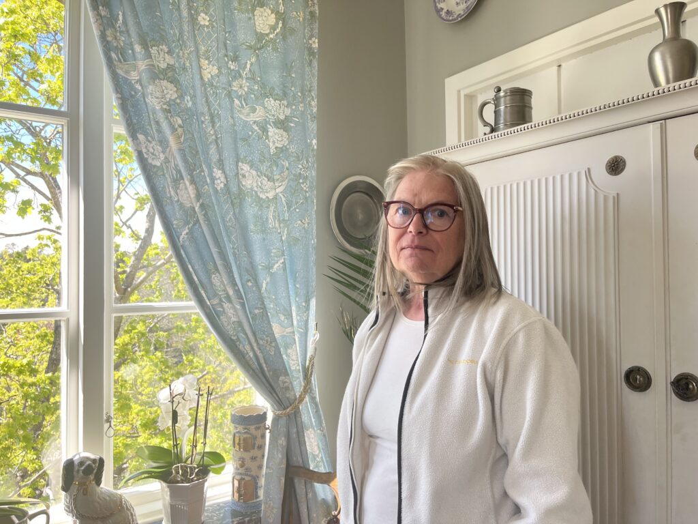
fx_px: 524
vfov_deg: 53.1
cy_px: 262
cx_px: 349
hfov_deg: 67.3
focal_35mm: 26
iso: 50
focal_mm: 5.1
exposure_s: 1/205
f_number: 1.6
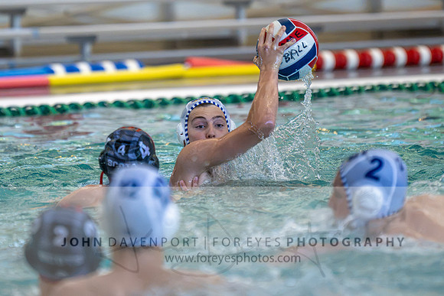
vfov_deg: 3.6
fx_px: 4775
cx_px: 198
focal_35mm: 387
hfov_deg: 5.3
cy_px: 92
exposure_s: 1/1000
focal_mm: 280
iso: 6400
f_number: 4
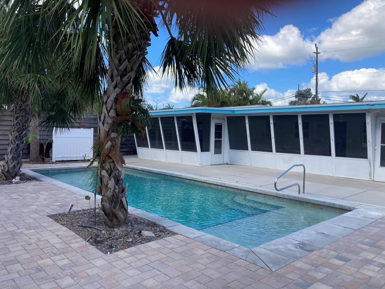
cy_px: 144
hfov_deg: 63.4
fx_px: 311
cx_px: 192
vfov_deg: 49.7
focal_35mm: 28
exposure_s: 1/906
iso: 20
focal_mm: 3.99
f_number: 1.8
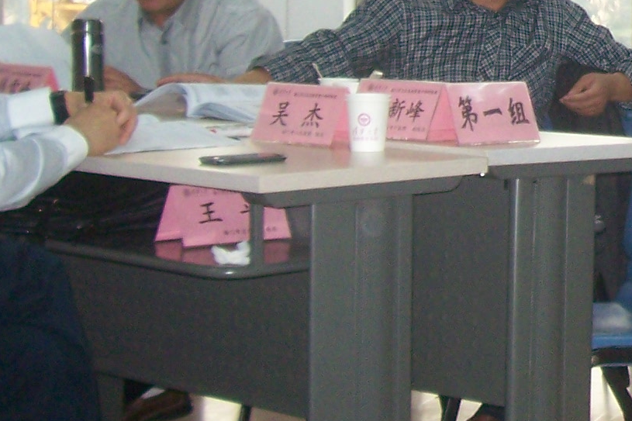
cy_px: -86
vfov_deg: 10.9
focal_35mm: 123
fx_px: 2159
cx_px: 833
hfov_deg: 15.8
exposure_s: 1/60
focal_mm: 5.6
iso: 160
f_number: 2.7
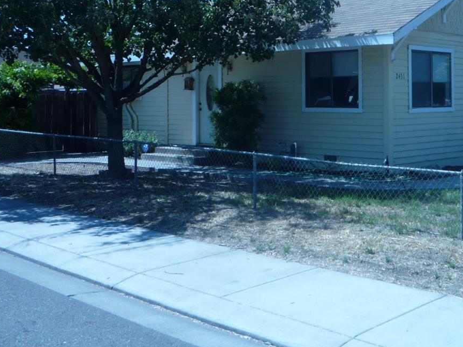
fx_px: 695
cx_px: 335
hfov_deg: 36.2
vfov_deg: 27.7
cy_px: 93
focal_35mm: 52
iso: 100
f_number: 4.5
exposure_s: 1/400
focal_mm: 5.2
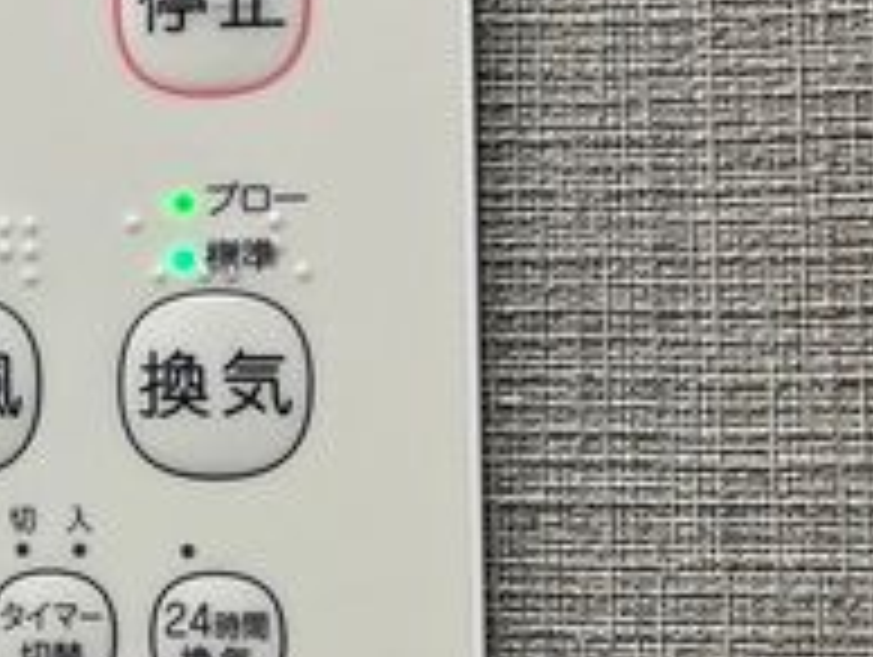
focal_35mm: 75
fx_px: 1894
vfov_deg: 19.7
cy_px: 369
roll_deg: -0.9
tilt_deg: +4.5
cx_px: -130
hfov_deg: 24.0
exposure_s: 1/120
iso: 125
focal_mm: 5.1
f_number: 1.6
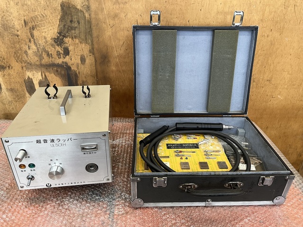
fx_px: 228
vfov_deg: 53.1
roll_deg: +0.1
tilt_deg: -30.4
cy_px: 114
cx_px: 152
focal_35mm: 26
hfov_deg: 67.3
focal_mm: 5.1
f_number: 1.6
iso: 125
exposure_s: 1/109
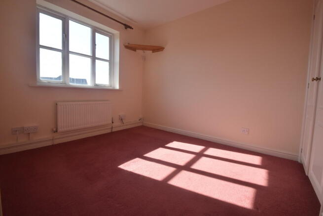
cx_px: 162
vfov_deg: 77.4
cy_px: 108
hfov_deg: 100.4
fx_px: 135
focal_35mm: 15
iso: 400
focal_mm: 10
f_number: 8
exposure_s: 1/250
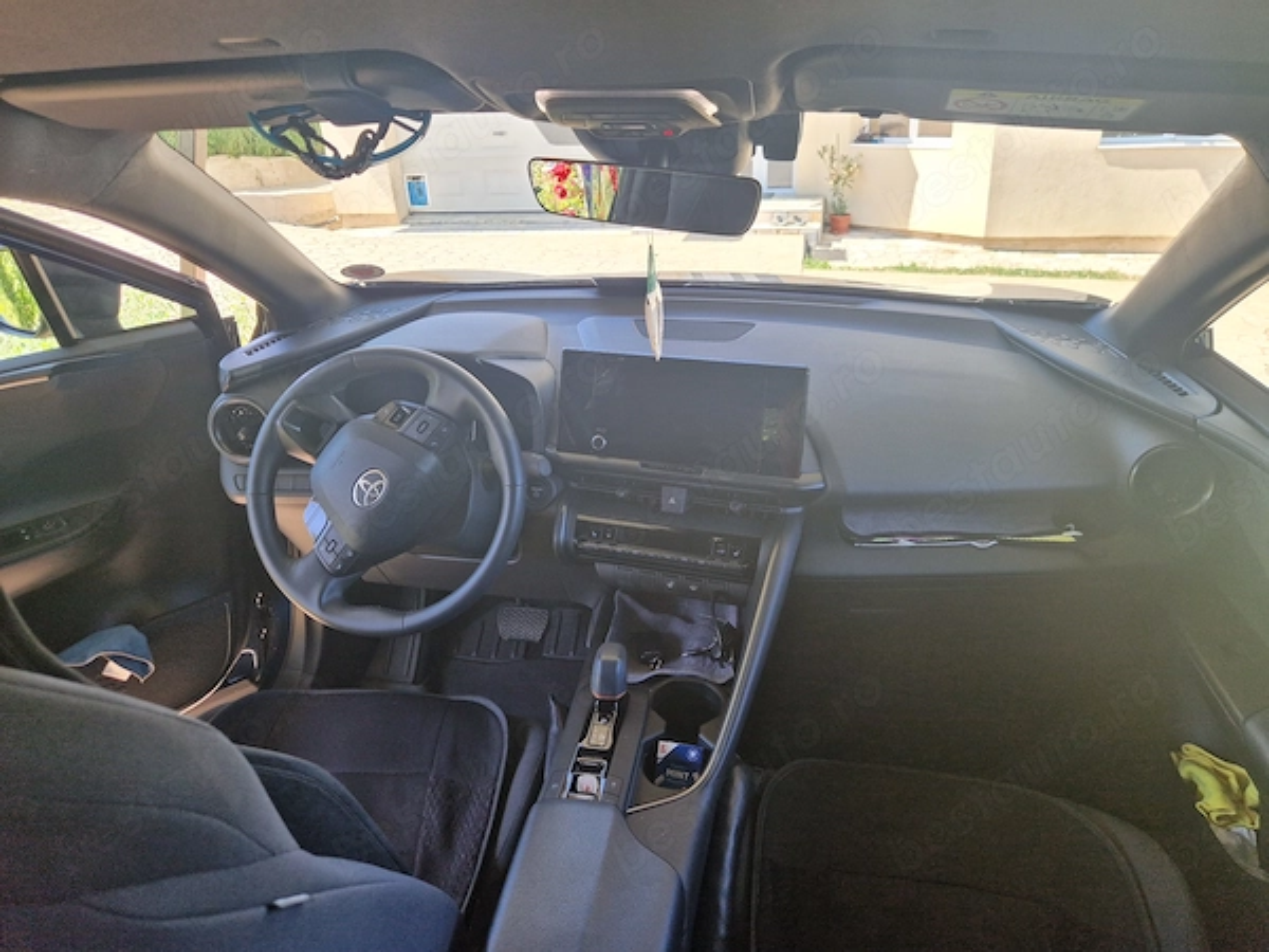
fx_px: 843
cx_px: 634
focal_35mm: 23
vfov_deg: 58.9
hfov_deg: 73.9
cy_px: 476
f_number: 1.8
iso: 80
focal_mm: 5.4
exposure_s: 1/180
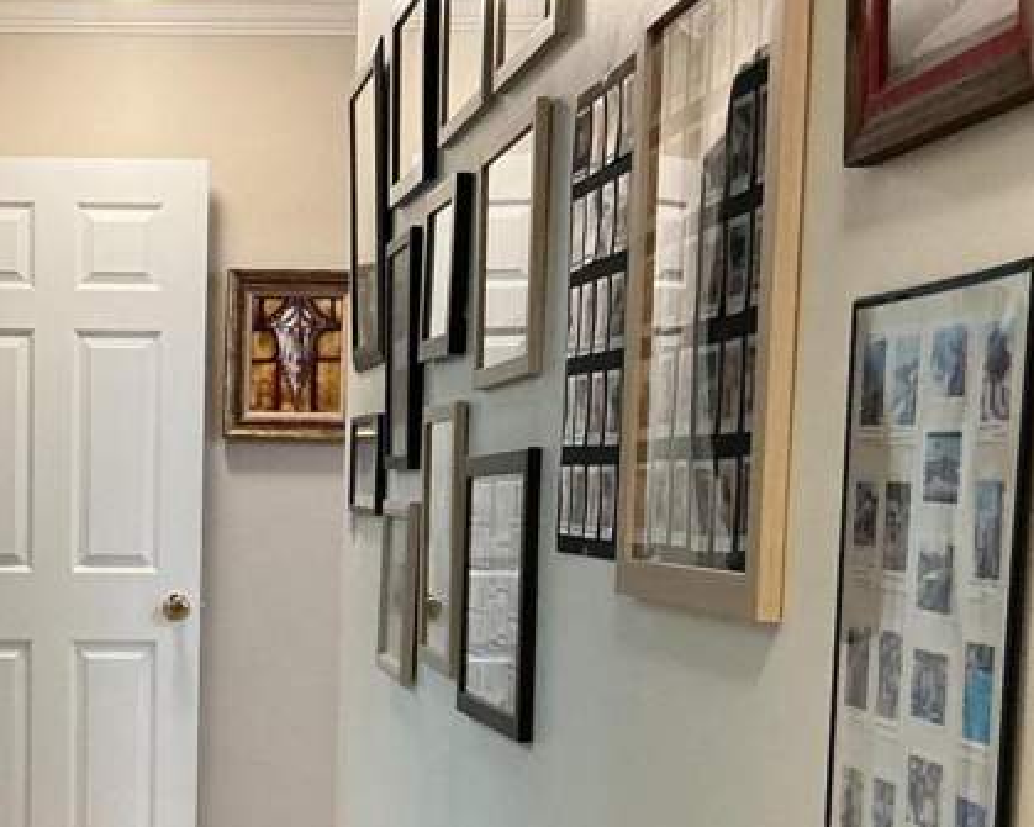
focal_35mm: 72
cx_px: 54
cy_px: 738
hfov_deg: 25.4
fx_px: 2203
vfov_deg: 20.8
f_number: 1.8
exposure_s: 1/60
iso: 200
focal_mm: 3
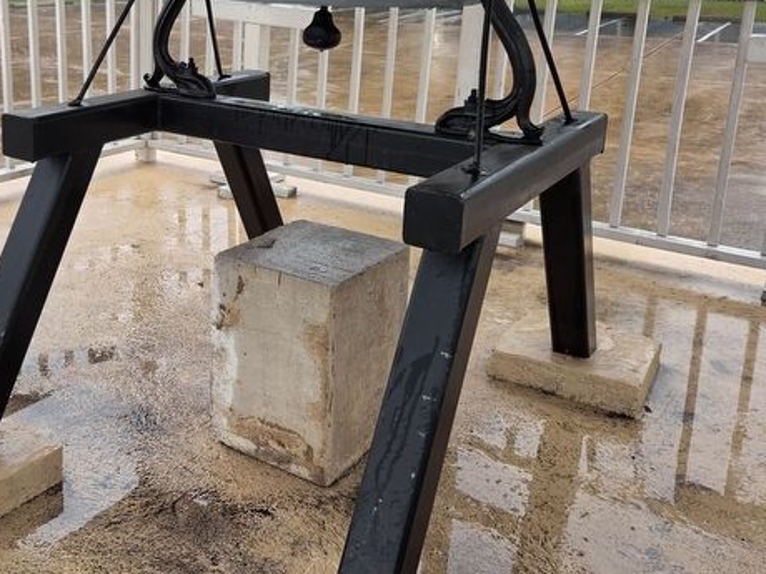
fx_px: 885
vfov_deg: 35.4
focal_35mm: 40
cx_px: 246
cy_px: 168
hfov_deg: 46.0
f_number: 1.8
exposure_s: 1/180
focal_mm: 5.4
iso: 50
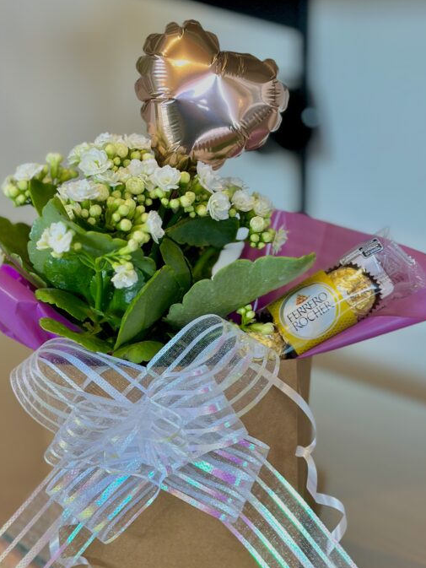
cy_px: 309
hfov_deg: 20.2
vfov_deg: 26.7
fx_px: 1197
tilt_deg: -13.2
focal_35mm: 73
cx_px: 181
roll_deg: -0.2
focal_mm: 6.86
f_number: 1.78
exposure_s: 1/120
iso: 80
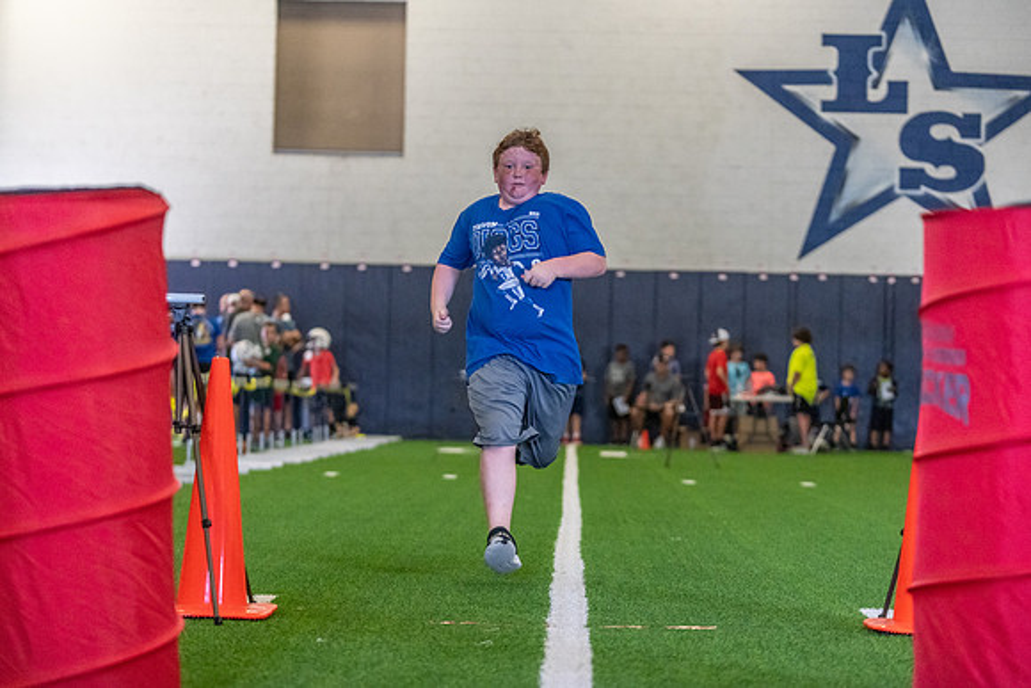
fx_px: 2559
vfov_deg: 15.3
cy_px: 344
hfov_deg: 22.8
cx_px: 516
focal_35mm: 89
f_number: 2.8
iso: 10000
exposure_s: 1/1000
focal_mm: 86
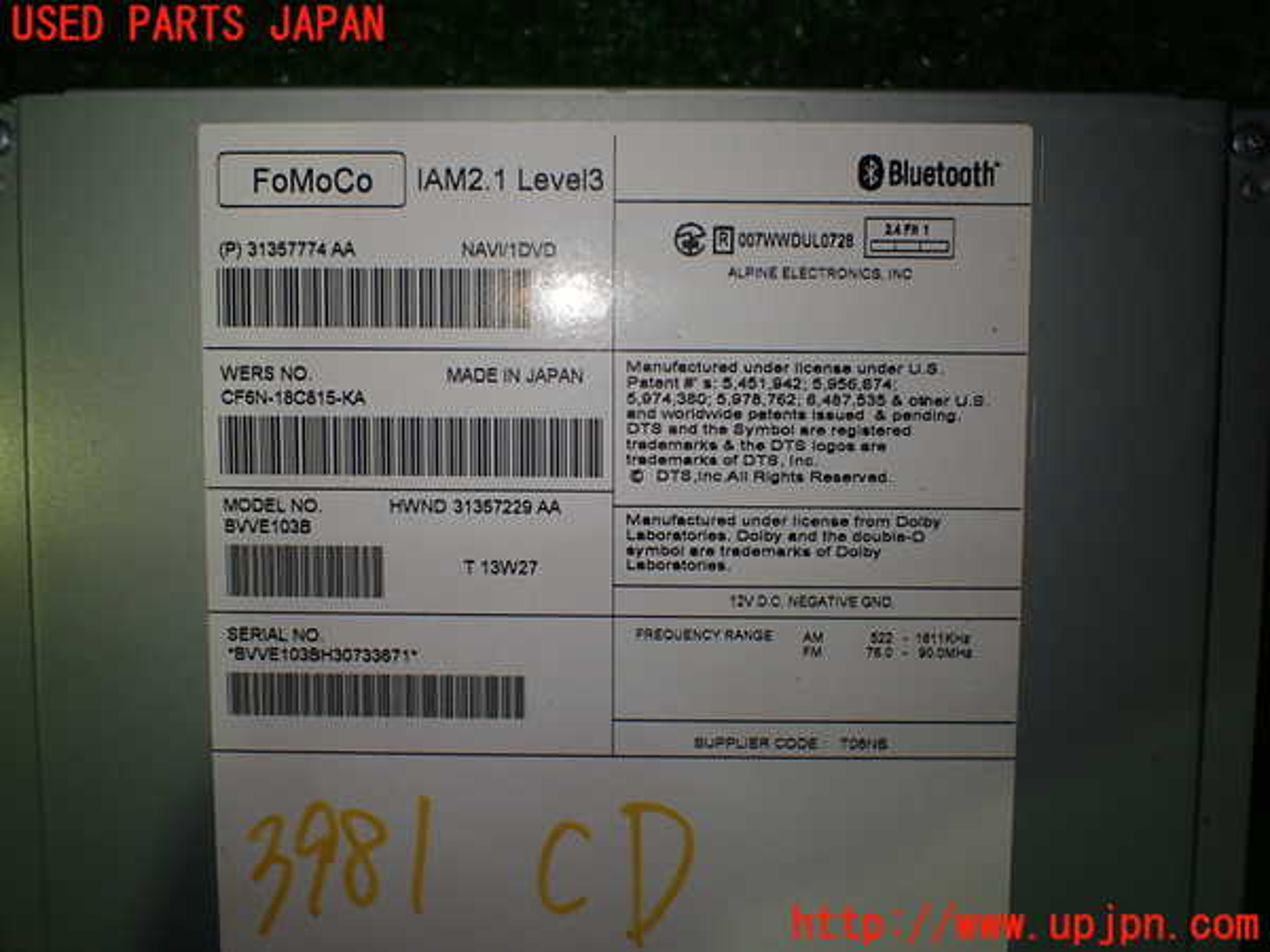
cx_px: 635
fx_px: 1101
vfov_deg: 46.8
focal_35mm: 30
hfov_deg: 60.0
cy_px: 476
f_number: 2.3
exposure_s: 1/125
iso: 160
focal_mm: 5.4
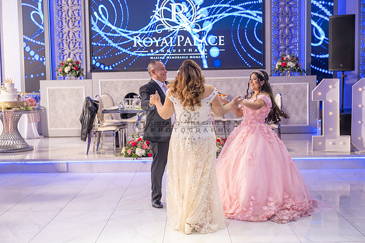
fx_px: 507
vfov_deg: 27.0
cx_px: 182
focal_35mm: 50
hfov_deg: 39.6
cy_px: 122
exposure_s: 1/160
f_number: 3.5
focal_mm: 50
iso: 640
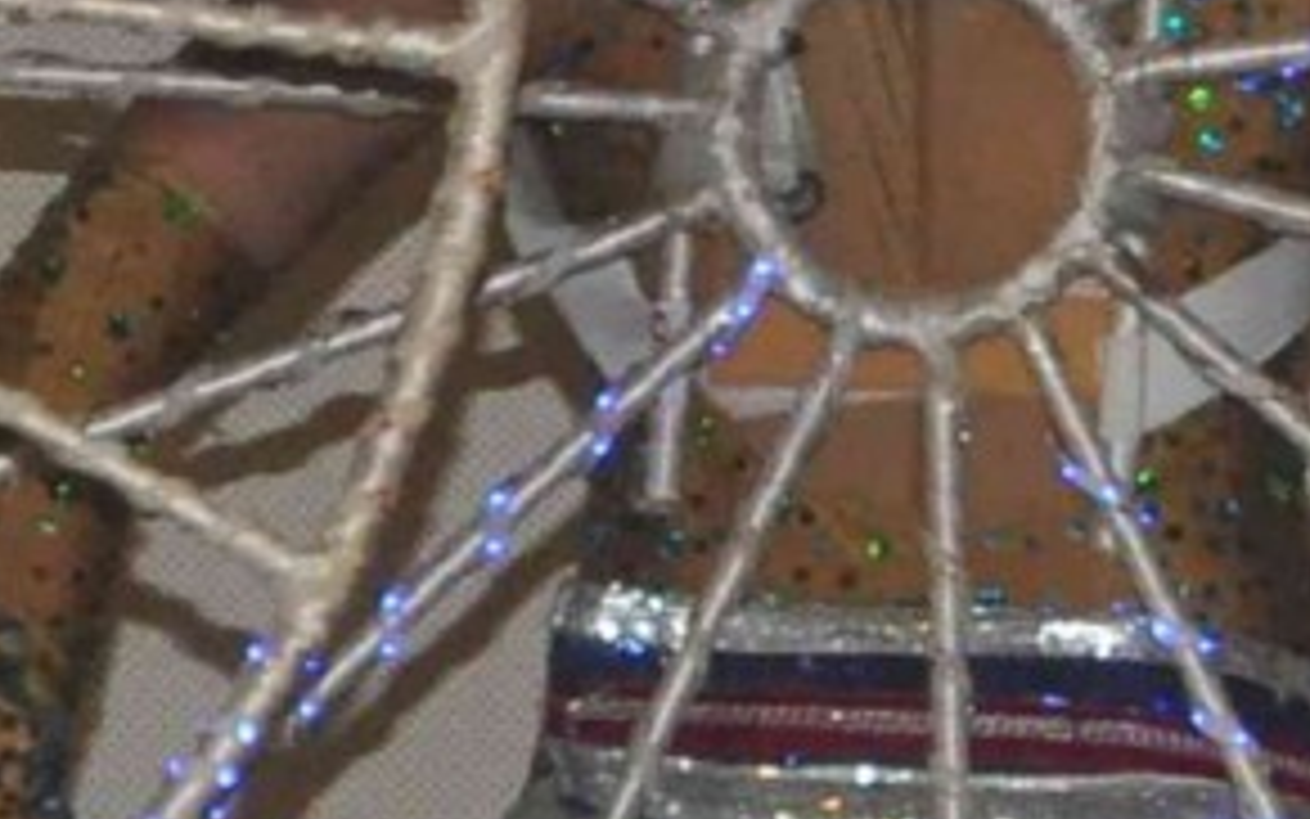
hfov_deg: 3.5
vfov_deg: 2.2
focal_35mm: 593
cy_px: 594
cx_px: 3084
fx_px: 21175
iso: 1000
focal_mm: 50
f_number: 10
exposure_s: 1/200
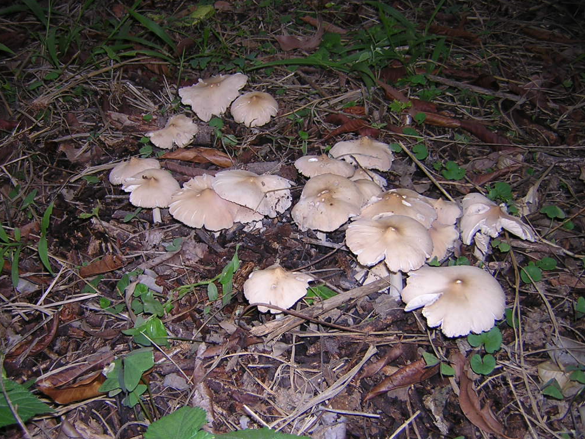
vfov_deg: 38.7
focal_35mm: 37
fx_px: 625
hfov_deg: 50.1
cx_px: 294
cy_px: 223
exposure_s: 1/60.1
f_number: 2.6
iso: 100
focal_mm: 4.7
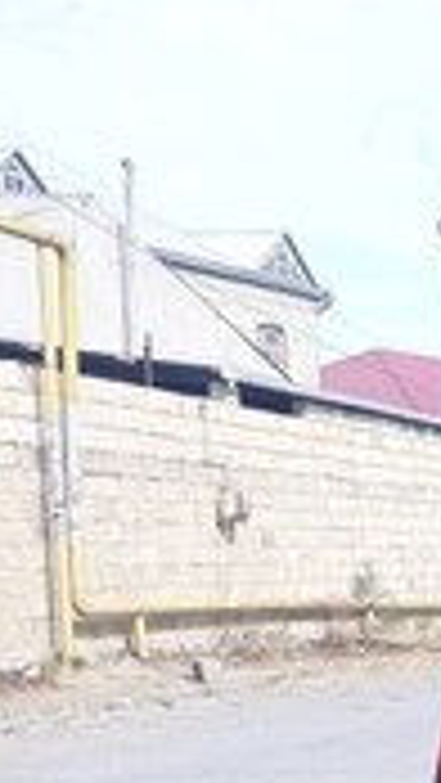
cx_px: 824
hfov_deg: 12.9
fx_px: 1745
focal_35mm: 84
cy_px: 918
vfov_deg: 23.3
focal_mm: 3.6
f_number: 1.9
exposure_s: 1/749
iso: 40
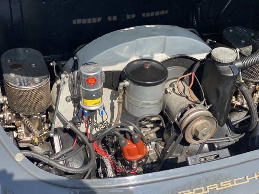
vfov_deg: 27.0
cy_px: 98
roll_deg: -5.8
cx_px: 129
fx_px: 404
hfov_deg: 35.5
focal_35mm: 54
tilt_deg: -36.0
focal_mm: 6
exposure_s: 1/571
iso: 20
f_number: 2
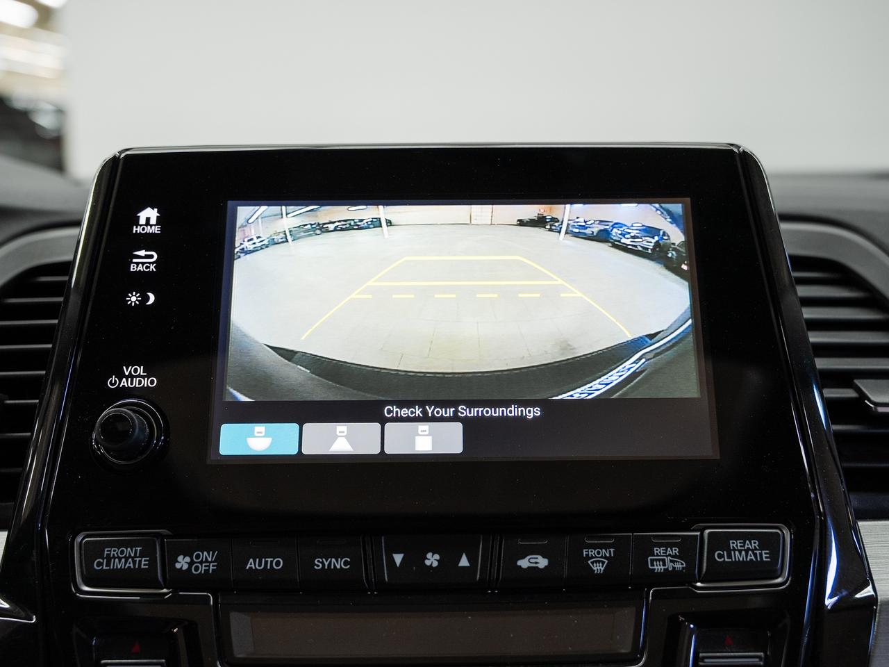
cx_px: 454
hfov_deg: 49.7
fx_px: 959
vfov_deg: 38.3
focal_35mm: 37
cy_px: 318
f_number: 4
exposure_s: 1/40
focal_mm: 31.7
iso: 320
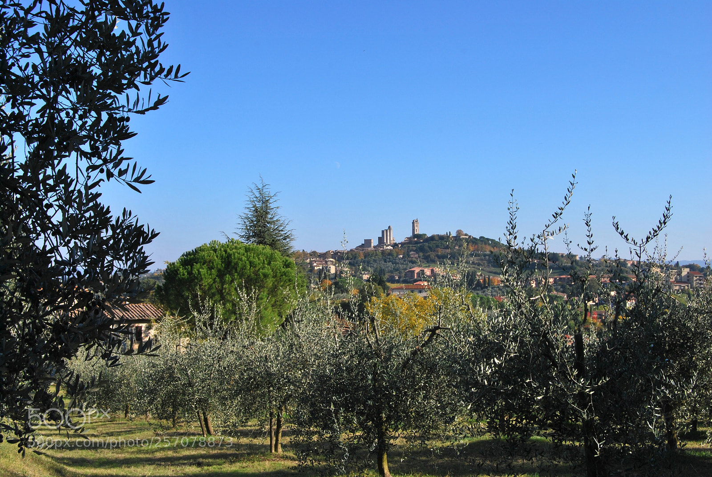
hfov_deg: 42.3
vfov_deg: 29.0
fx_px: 921
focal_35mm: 46
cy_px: 238
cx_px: 356
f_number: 14
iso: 100
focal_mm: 31
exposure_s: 1/125
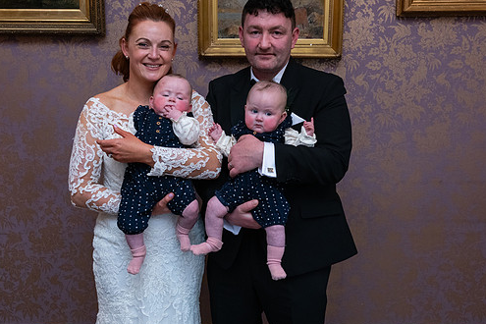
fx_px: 621
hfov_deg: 42.7
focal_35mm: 46
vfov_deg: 29.2
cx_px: 234
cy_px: 146
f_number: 5
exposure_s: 1/160
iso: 1250
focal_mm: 38
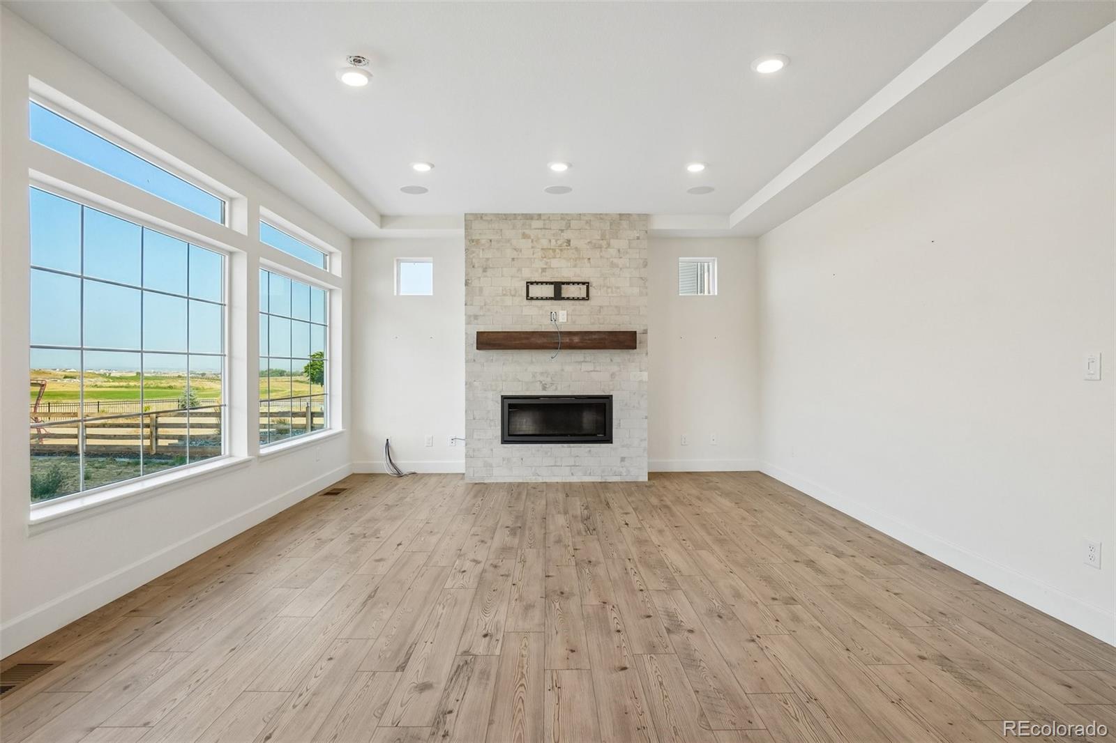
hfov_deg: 90.0
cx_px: 558
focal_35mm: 18
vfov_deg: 67.4
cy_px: 372
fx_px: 558
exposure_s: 1/100
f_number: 8
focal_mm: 12
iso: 400
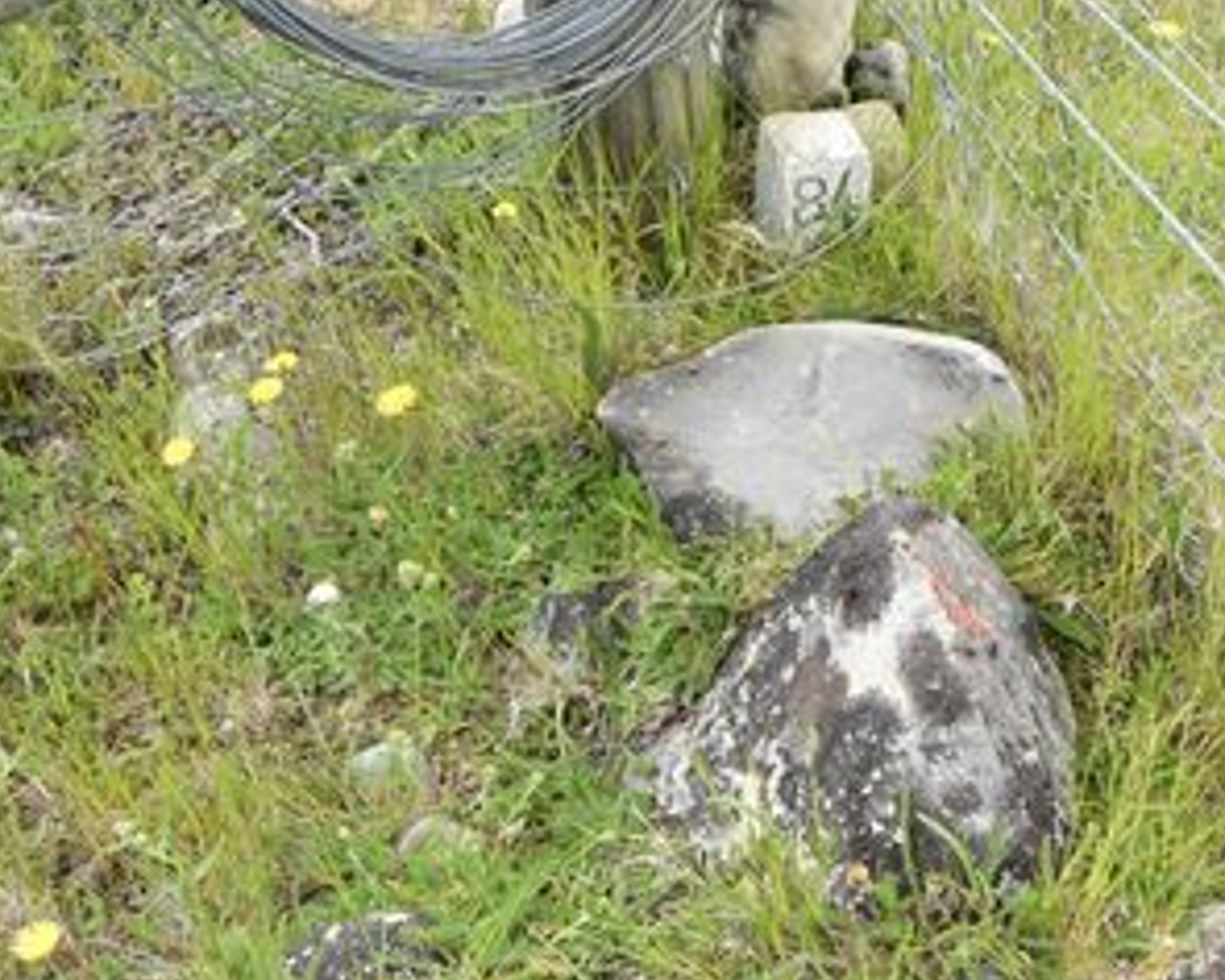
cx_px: 706
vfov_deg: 17.3
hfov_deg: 21.7
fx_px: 3190
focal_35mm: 88
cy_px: 191
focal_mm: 24
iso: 200
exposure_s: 1/250
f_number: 8
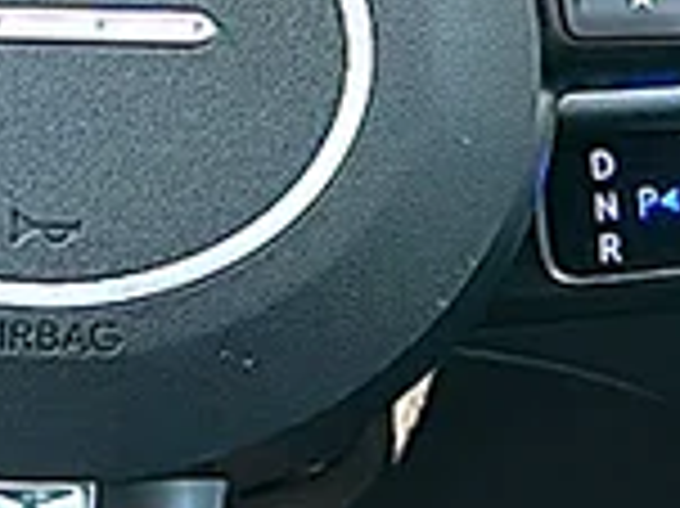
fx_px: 4102
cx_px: 45
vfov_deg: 7.0
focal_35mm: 209
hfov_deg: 9.4
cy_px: -119
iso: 64
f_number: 1.78
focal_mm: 6.86
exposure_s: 1/155
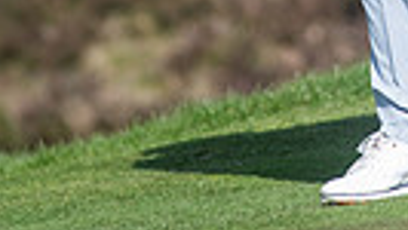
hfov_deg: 1.4
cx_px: 408
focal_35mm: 1594
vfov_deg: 0.8
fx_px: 17255
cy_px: -356
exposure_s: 1/2500
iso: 400
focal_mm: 300
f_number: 4
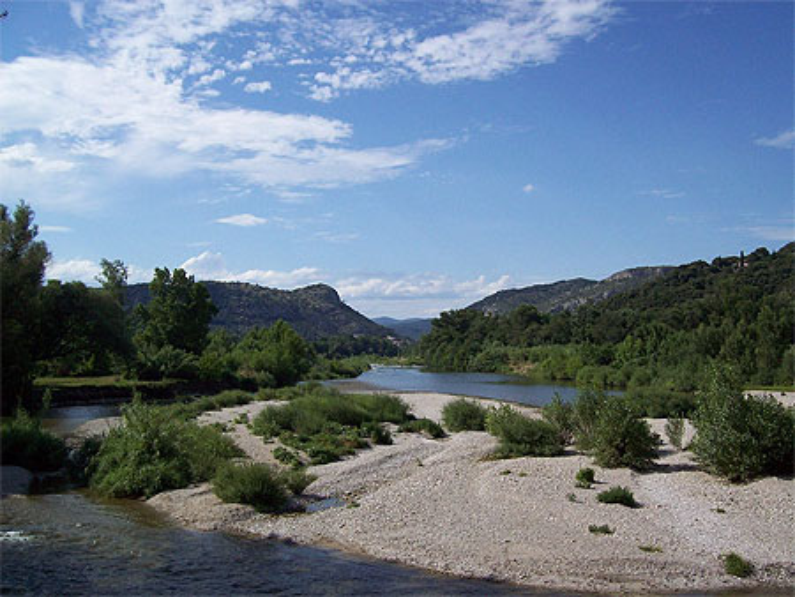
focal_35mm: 36
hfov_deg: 51.3
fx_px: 827
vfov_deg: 39.7
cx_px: 398
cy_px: 298
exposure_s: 1/941
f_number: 4.8
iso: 80
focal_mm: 6
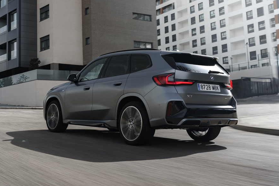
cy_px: 65
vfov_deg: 27.4
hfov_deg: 40.1
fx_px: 379
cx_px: 103
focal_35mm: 49
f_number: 4
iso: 100
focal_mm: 35.7
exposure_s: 1/40
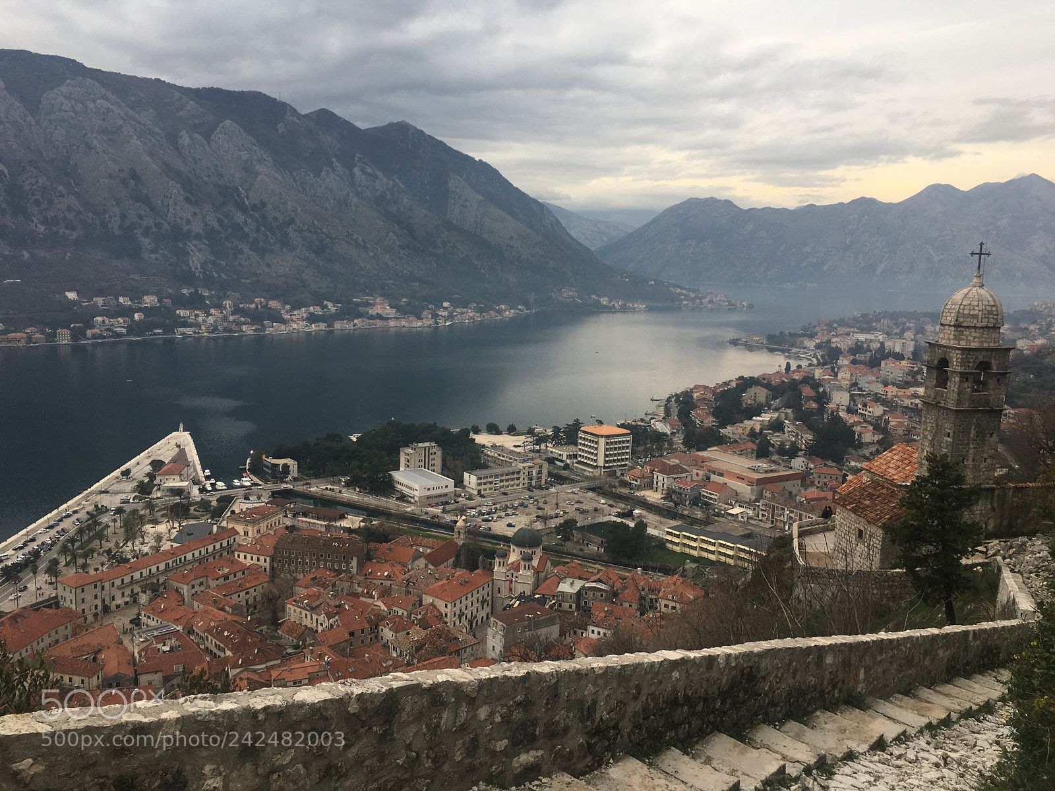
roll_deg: -1.9
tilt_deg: -8.1
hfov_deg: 61.7
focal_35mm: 29
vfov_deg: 48.2
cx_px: 528
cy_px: 396
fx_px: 884
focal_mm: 4.15
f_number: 2.2
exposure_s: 1/118
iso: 25
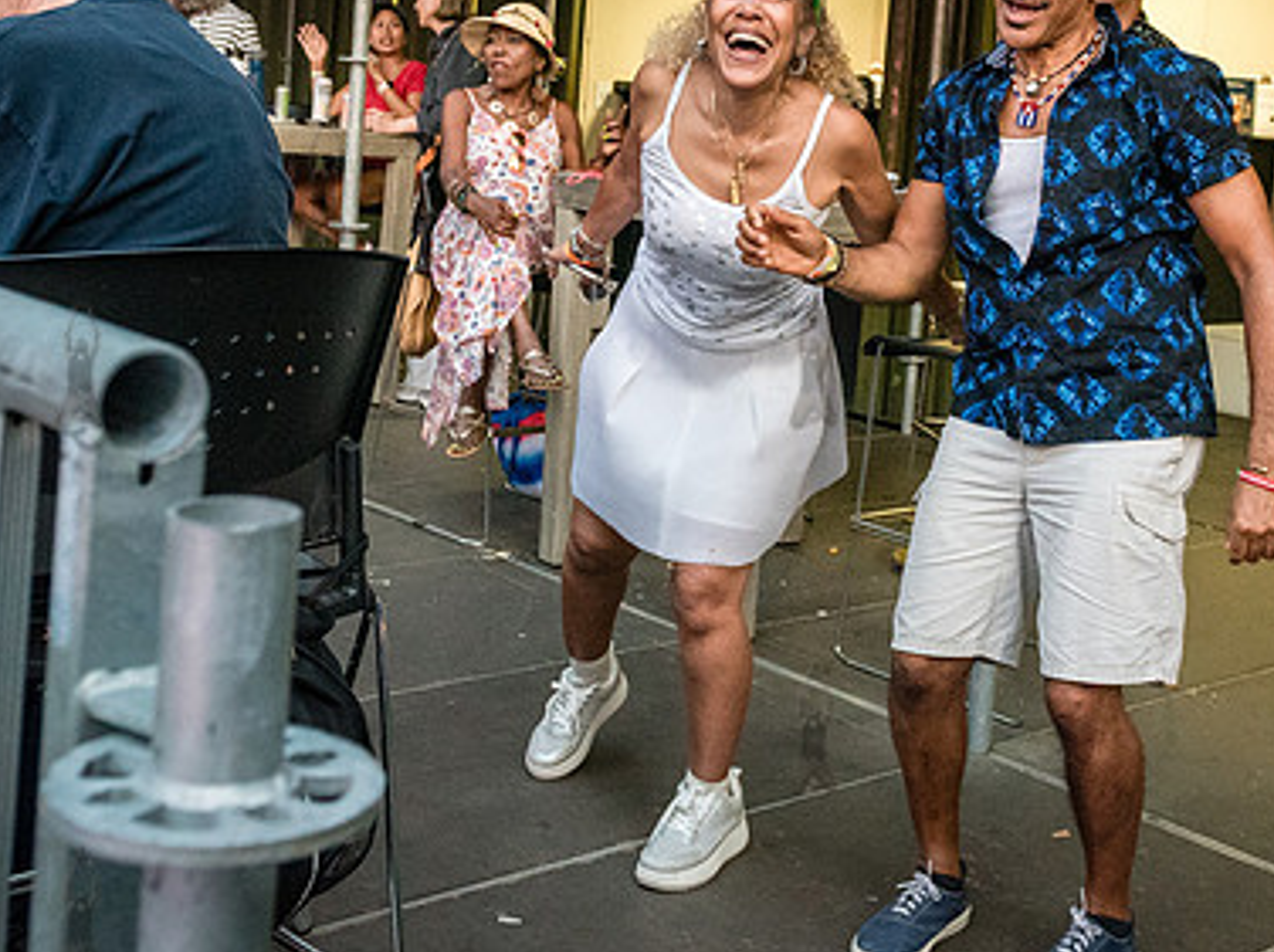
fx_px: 1801
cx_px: 742
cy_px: 194
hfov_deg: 38.8
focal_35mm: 49
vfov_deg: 29.0
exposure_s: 1/320
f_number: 4
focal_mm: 24
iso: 4000
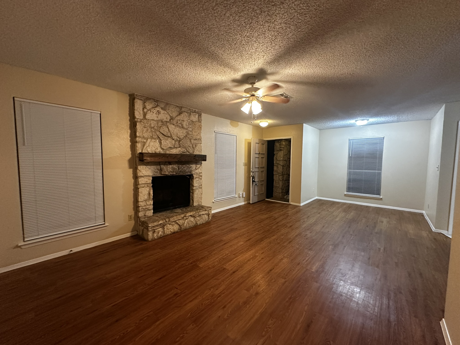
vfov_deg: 85.7
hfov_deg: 102.1
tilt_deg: -2.2
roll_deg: -1.4
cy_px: 172
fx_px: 186
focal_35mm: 14
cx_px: 230
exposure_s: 1/60
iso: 400
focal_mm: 2.22
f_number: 2.2
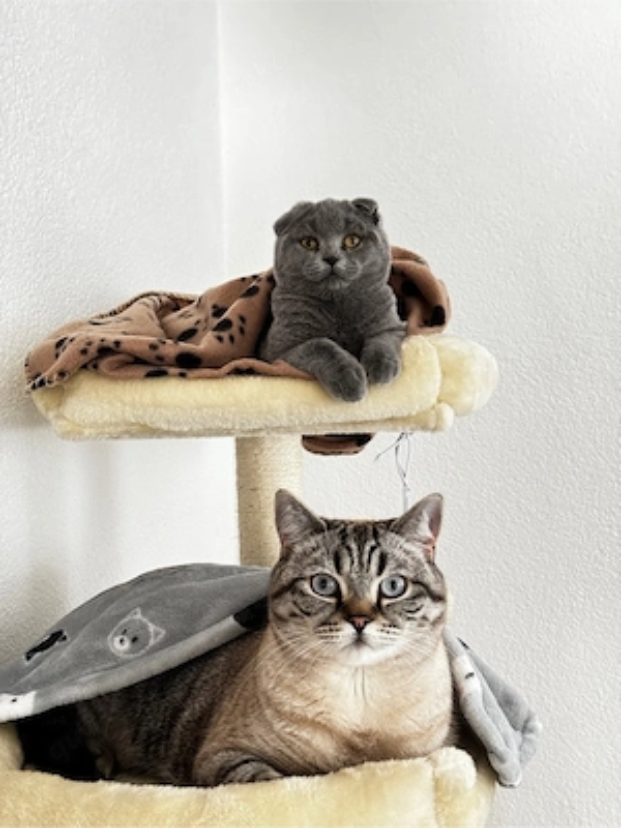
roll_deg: +2.1
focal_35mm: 48
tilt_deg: -1.3
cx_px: 310
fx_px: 1148
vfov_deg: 39.7
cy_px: 414
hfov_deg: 30.3
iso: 250
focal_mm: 6.86
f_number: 1.78
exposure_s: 1/50
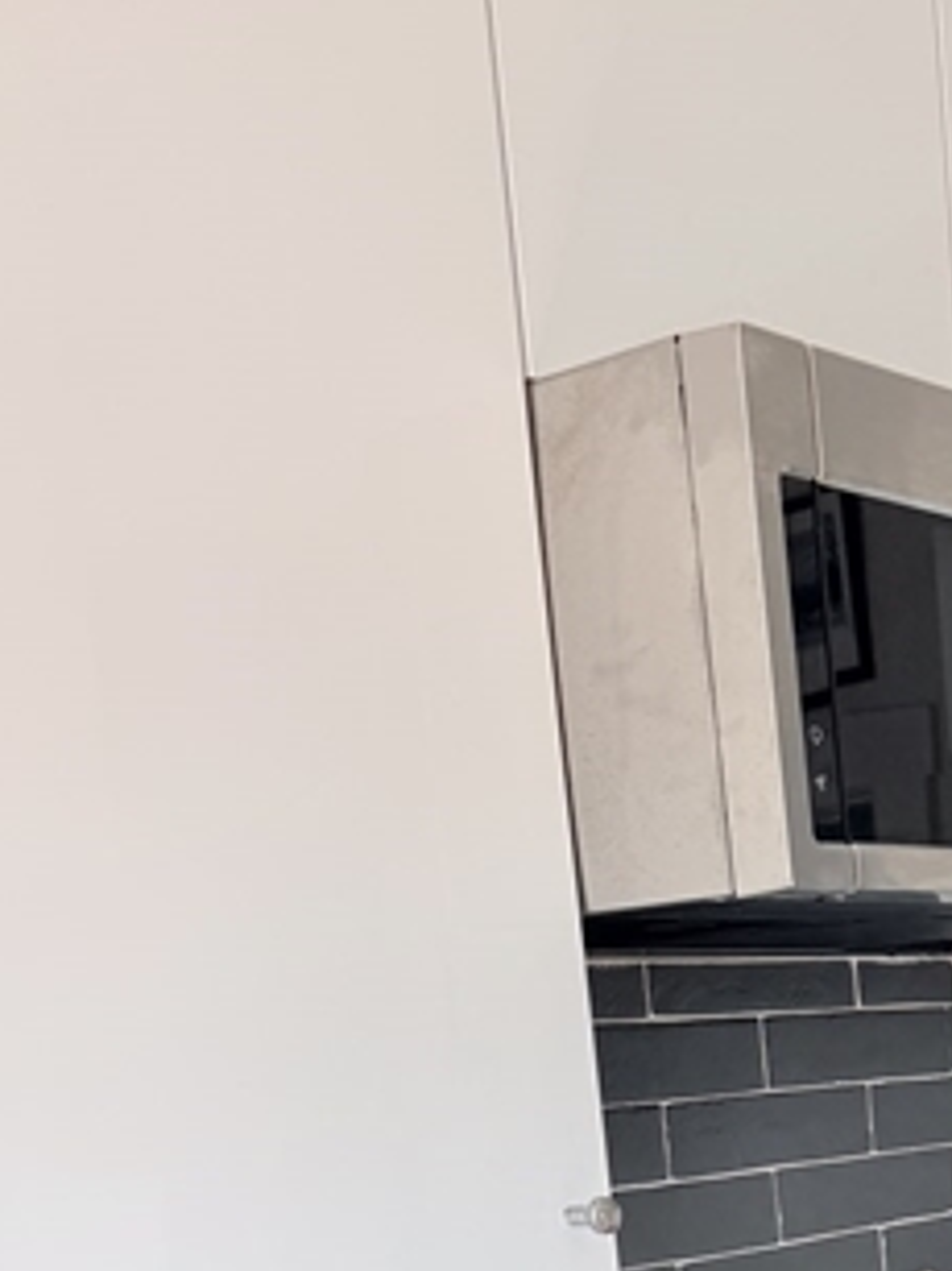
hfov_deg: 23.0
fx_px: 2202
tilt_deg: -10.4
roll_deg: +3.4
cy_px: 1437
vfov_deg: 28.8
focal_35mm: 60
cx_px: 1047
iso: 100
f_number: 1.78
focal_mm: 6.76
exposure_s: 1/121
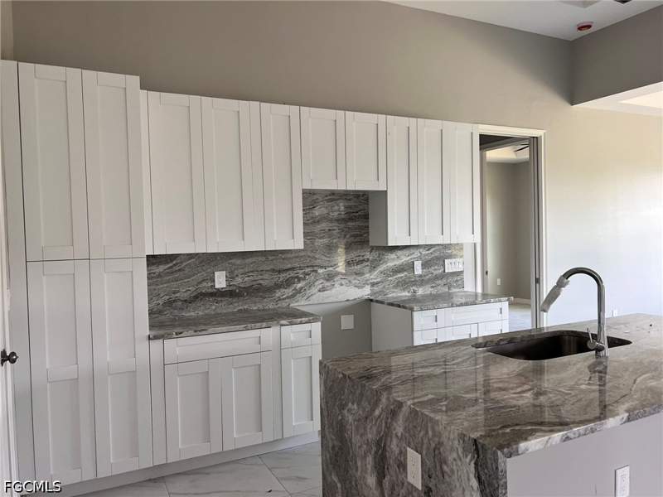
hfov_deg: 67.3
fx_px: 498
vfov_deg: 53.1
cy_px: 248
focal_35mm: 26
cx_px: 332
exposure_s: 1/121
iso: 125
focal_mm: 5.7
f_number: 1.5
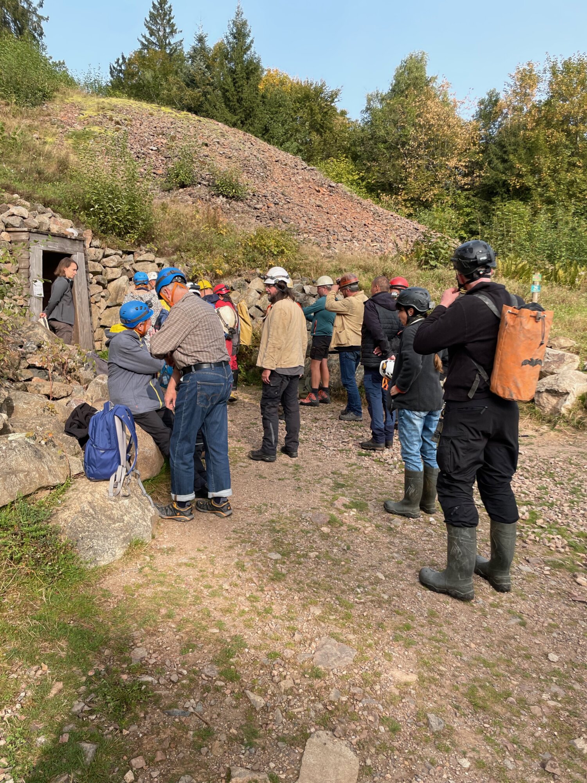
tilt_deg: -4.6
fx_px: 588
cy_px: 392
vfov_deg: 67.3
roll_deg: +0.7
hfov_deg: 53.1
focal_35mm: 26
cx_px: 294
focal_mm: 4.2
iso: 32
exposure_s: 1/1147
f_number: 1.6
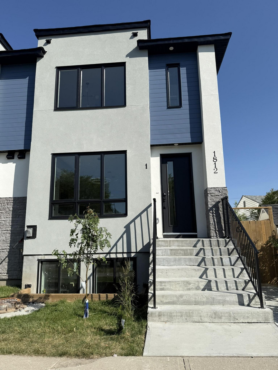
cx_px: 139
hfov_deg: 56.8
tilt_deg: +12.2
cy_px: 185
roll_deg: +0.9
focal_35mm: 24
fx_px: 257
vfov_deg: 71.6
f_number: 1.78
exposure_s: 1/5319
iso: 80
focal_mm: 6.76
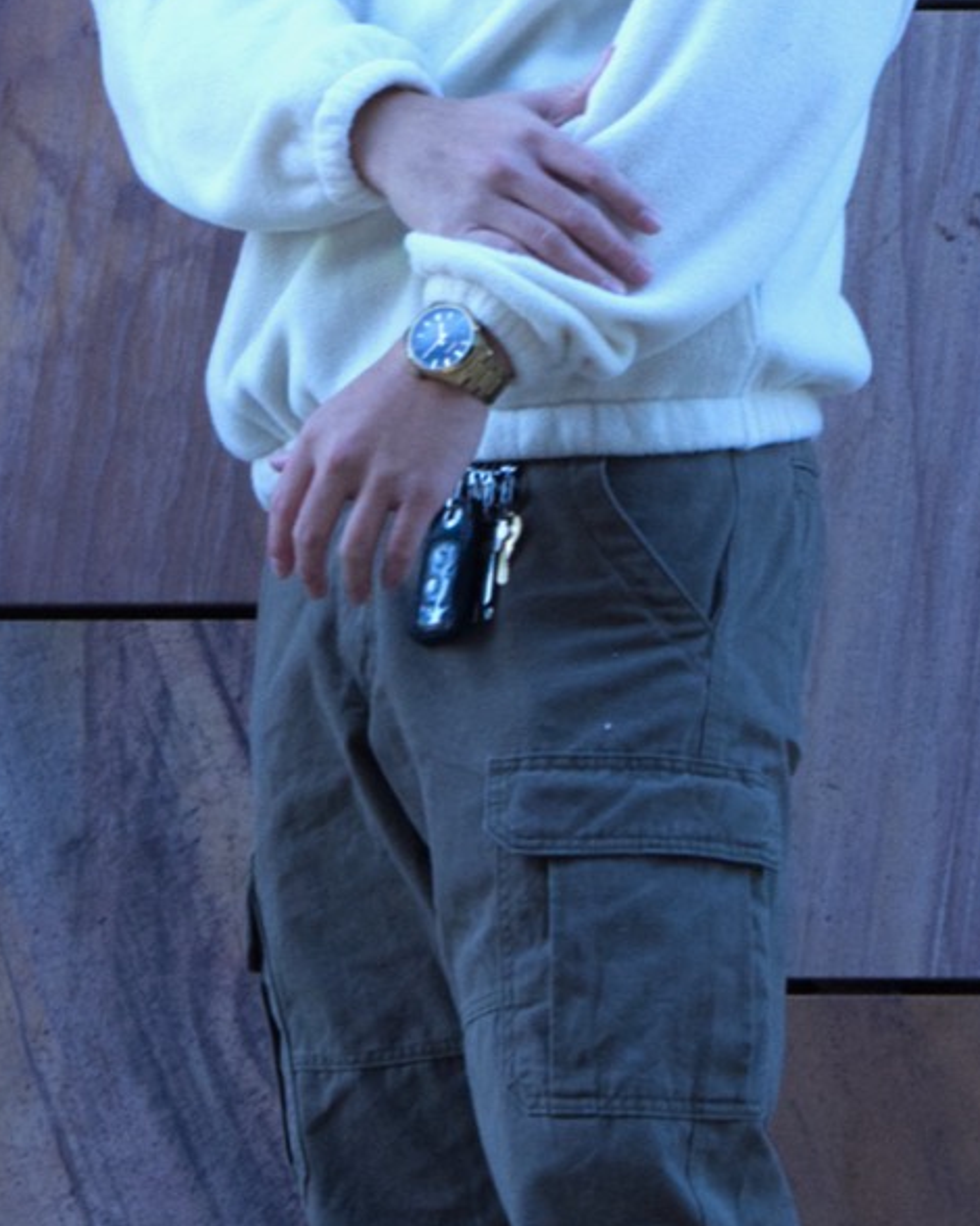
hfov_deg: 13.8
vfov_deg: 17.3
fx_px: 4037
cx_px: 525
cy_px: 609
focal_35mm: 111
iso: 400
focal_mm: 29
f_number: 6.3
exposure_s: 1/125
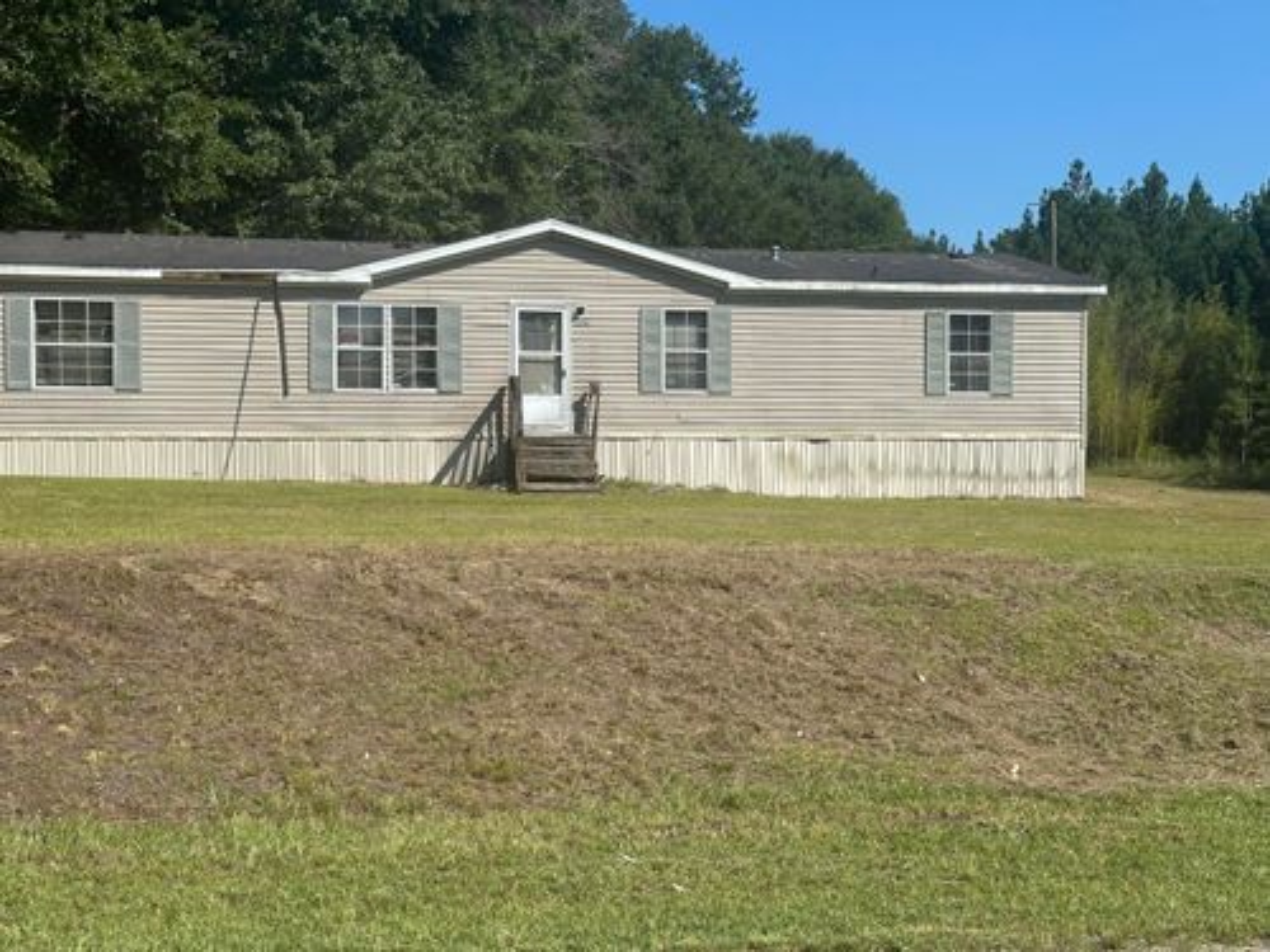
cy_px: 476
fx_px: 1761
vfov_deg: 30.3
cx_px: 635
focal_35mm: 48
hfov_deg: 39.7
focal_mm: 6.86
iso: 64
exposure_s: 1/4367
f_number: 1.78
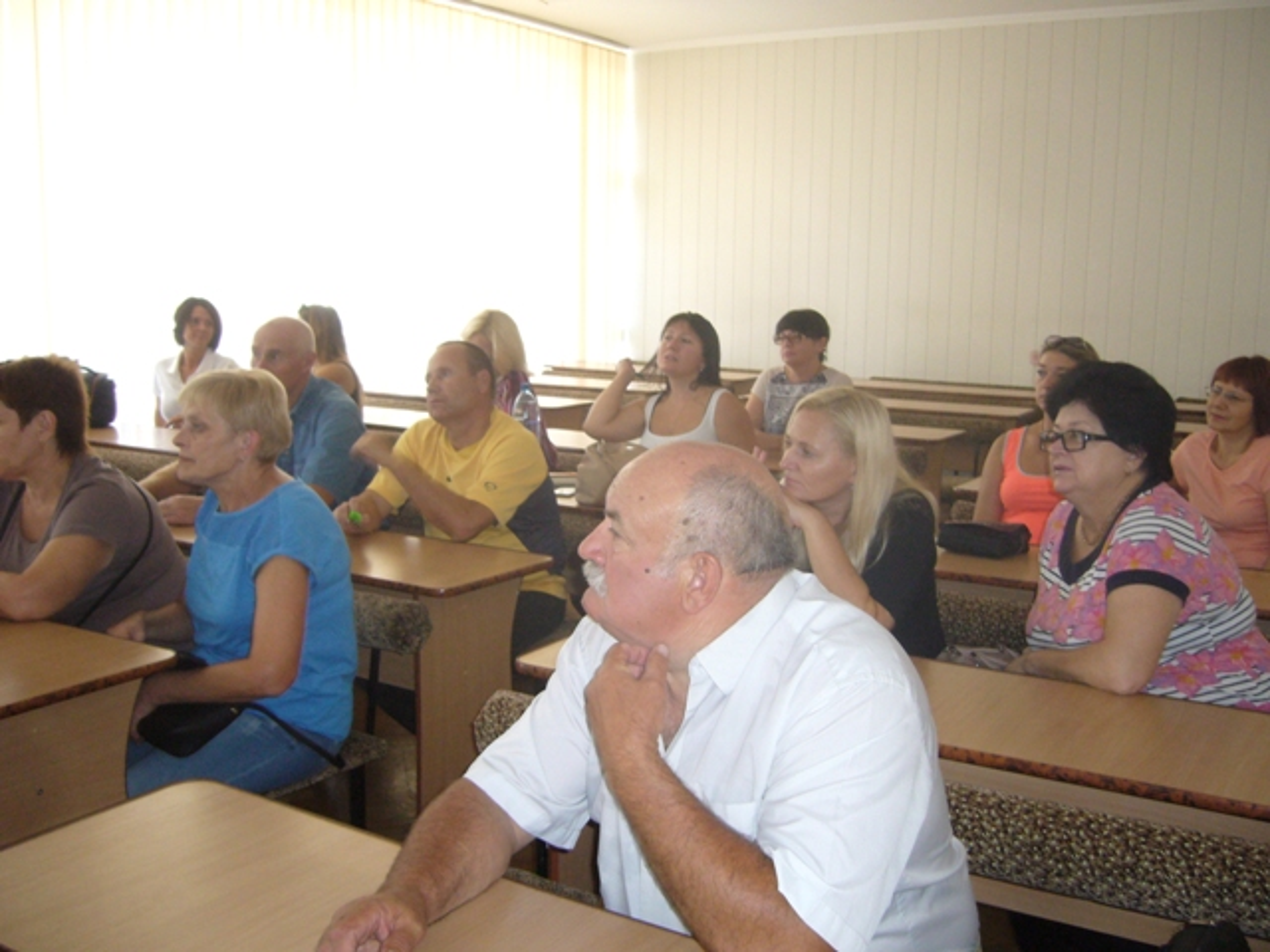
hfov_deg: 52.6
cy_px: 476
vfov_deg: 40.7
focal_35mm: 35
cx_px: 635
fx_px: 1284
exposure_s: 1/30
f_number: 2.8
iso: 200
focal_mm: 5.8
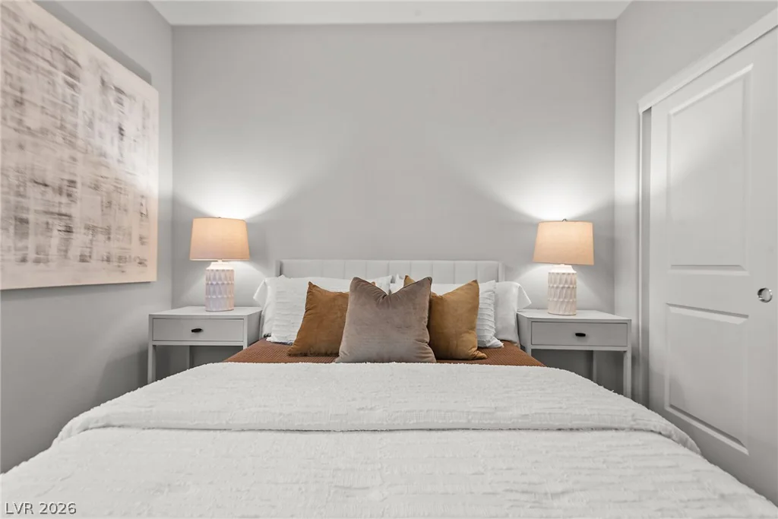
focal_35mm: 16
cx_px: 389
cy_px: 260
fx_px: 346
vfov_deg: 73.8
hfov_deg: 96.7
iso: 100
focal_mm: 16
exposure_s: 1/1.67
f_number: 8
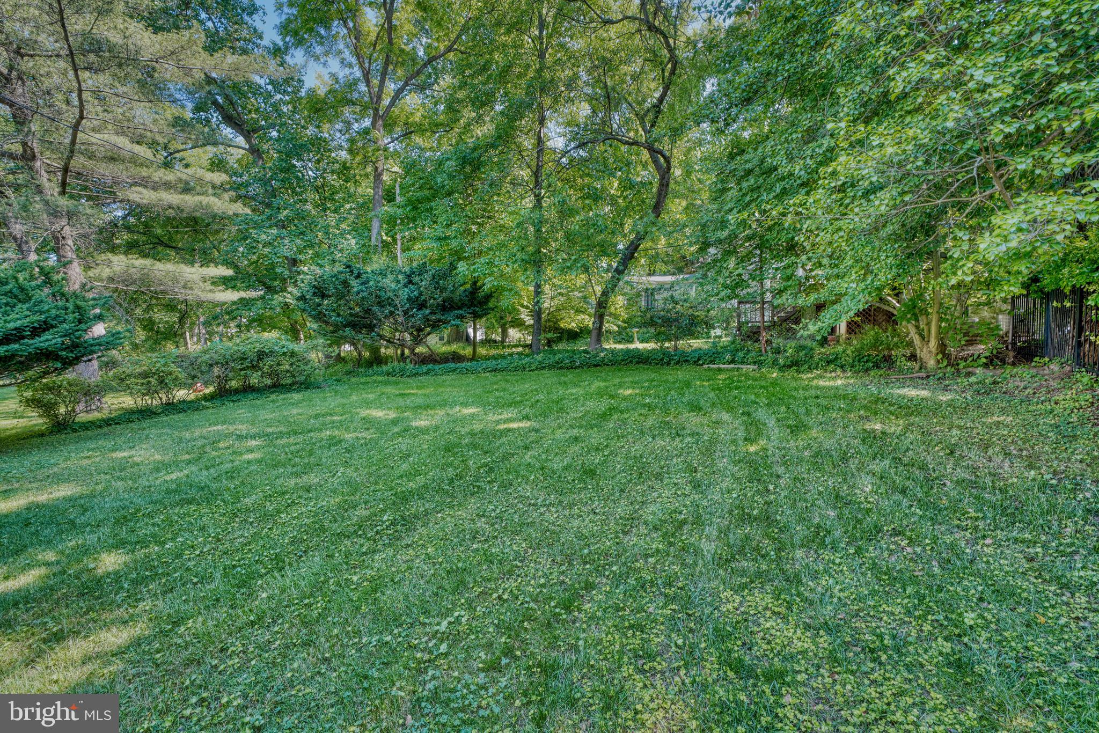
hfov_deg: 96.7
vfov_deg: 73.8
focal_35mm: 16
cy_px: 366
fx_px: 488
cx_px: 550
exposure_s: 1/500
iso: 640
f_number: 7.1
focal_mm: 16
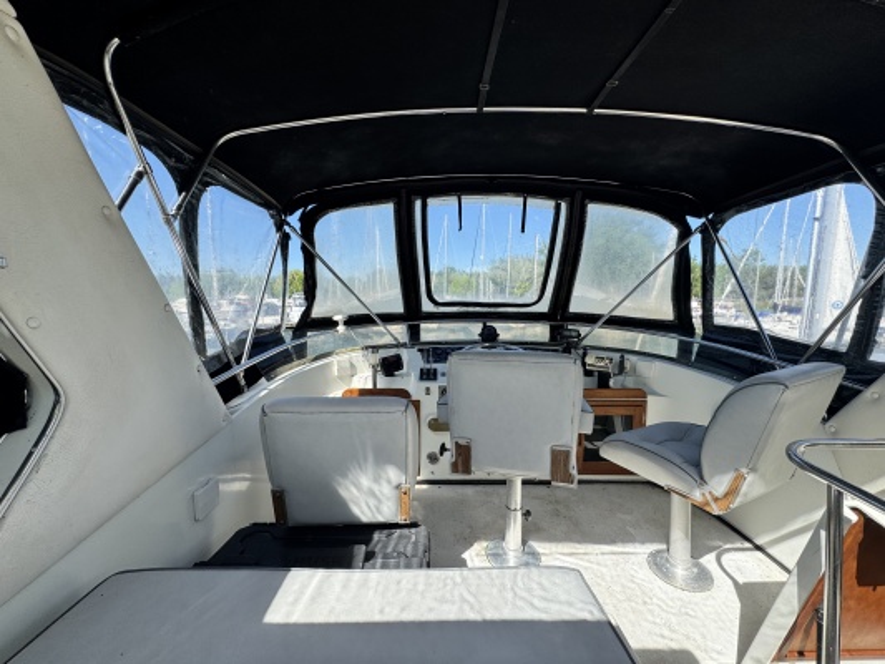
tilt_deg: -4.4
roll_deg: -1.0
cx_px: 442
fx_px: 358
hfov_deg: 102.1
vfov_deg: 85.7
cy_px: 332
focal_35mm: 14
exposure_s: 1/980
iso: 40
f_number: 2.2
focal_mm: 2.22
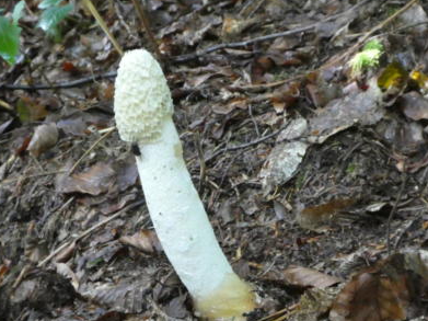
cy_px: 189
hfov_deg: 30.2
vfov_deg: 22.9
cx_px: 172
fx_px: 791
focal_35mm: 64
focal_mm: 9
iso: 1600
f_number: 4.1
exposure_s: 1/50
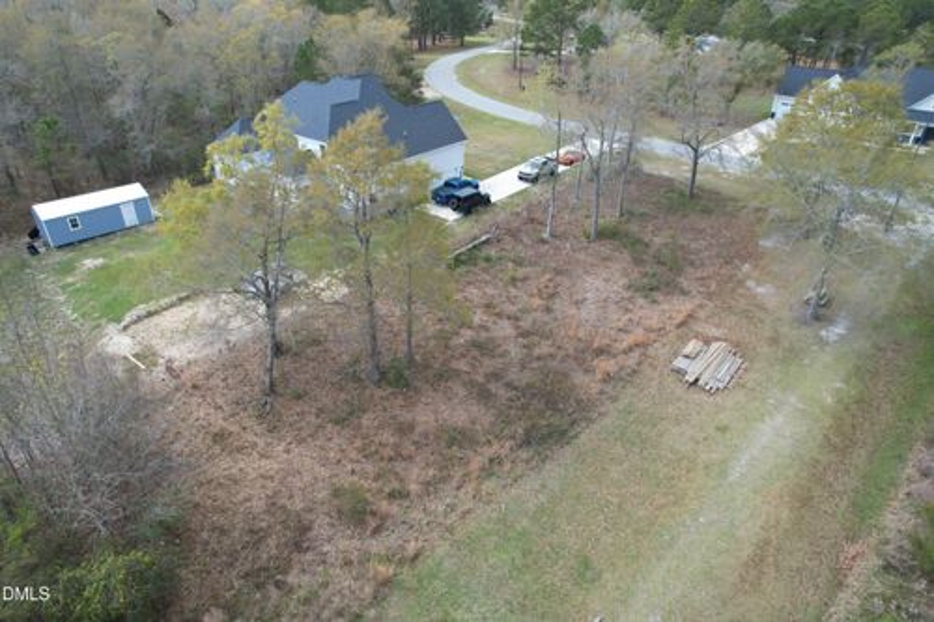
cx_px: 467
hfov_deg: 78.6
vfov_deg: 57.2
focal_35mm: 22
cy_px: 311
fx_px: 571
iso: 100
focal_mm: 8.38
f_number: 2.8
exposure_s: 1/400
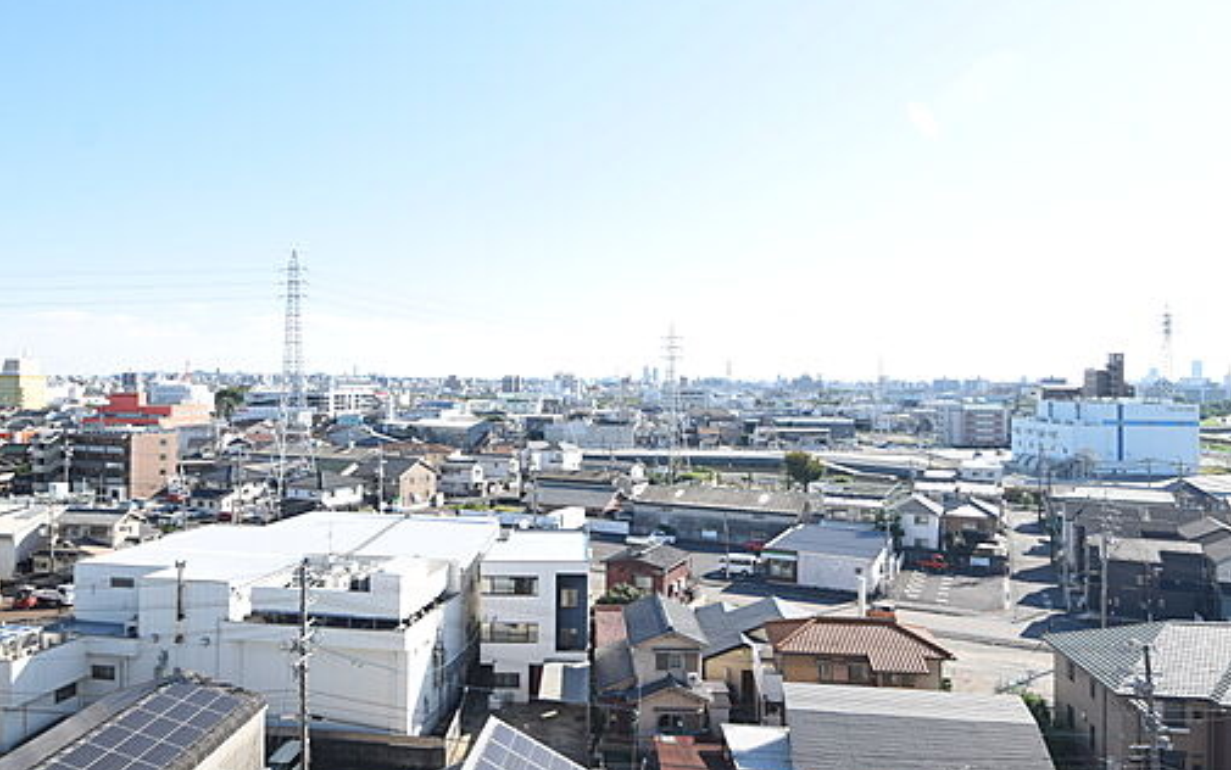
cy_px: 375
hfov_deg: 75.6
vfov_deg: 51.9
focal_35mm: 24
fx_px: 792
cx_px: 573
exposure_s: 1/160
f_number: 6.3
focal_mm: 13
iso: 100
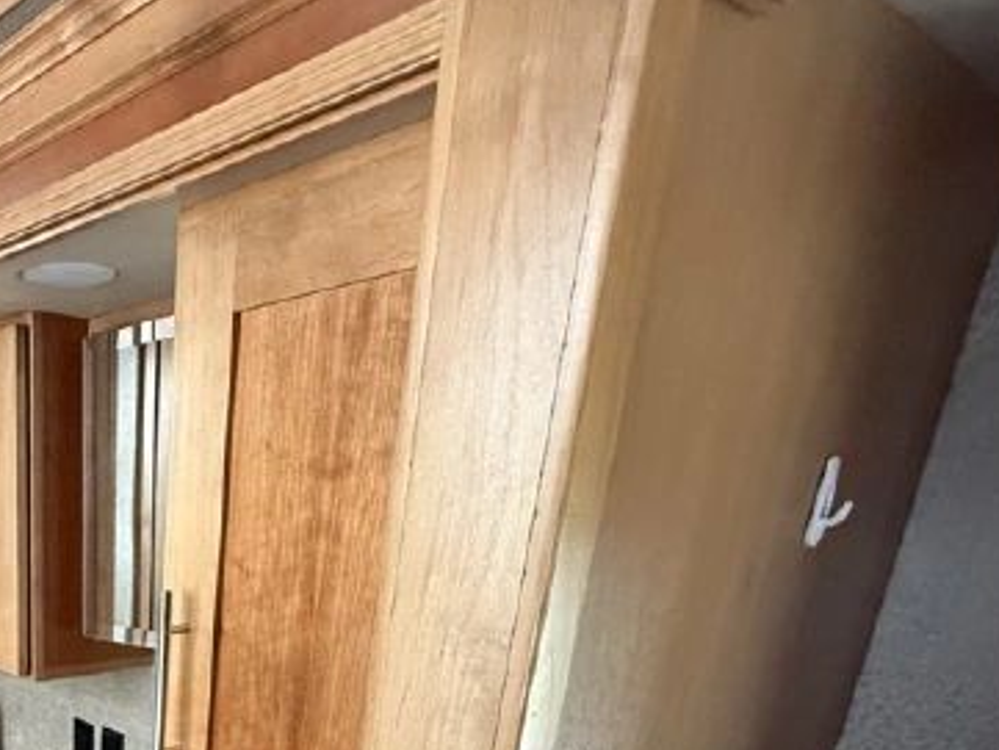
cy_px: 819
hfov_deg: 48.8
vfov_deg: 38.0
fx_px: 895
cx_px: 19
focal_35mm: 31
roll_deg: +1.4
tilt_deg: -18.3
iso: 640
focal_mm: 2.22
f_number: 2.2
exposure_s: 1/60
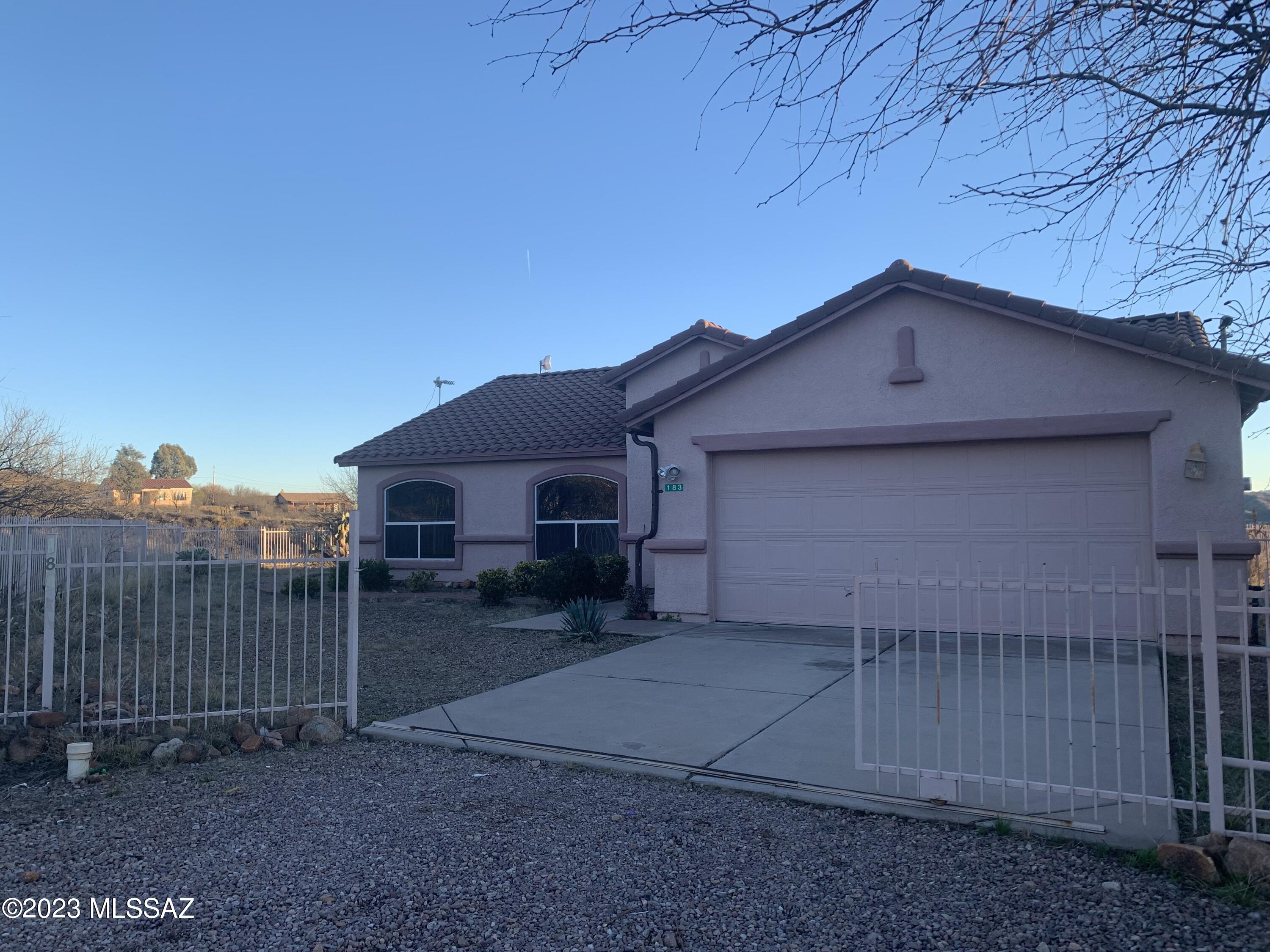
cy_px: 476
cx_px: 635
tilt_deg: +3.1
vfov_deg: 53.1
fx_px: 954
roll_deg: +0.6
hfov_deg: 67.3
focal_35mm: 26
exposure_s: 1/478
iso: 25
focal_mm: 4.25
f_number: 1.8
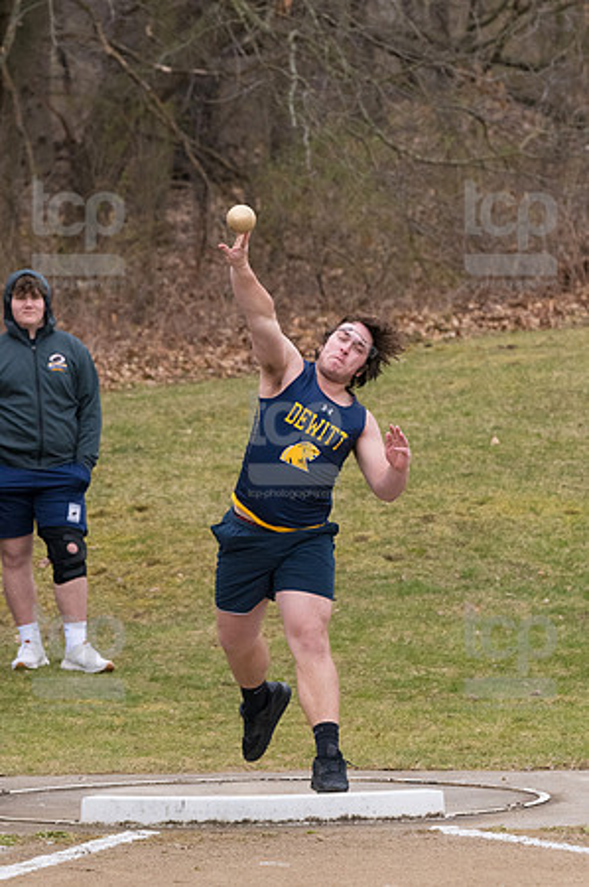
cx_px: 294
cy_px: 444
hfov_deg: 5.4
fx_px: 6272
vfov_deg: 8.1
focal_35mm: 255
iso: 2000
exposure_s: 1/2000
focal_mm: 170
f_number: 5
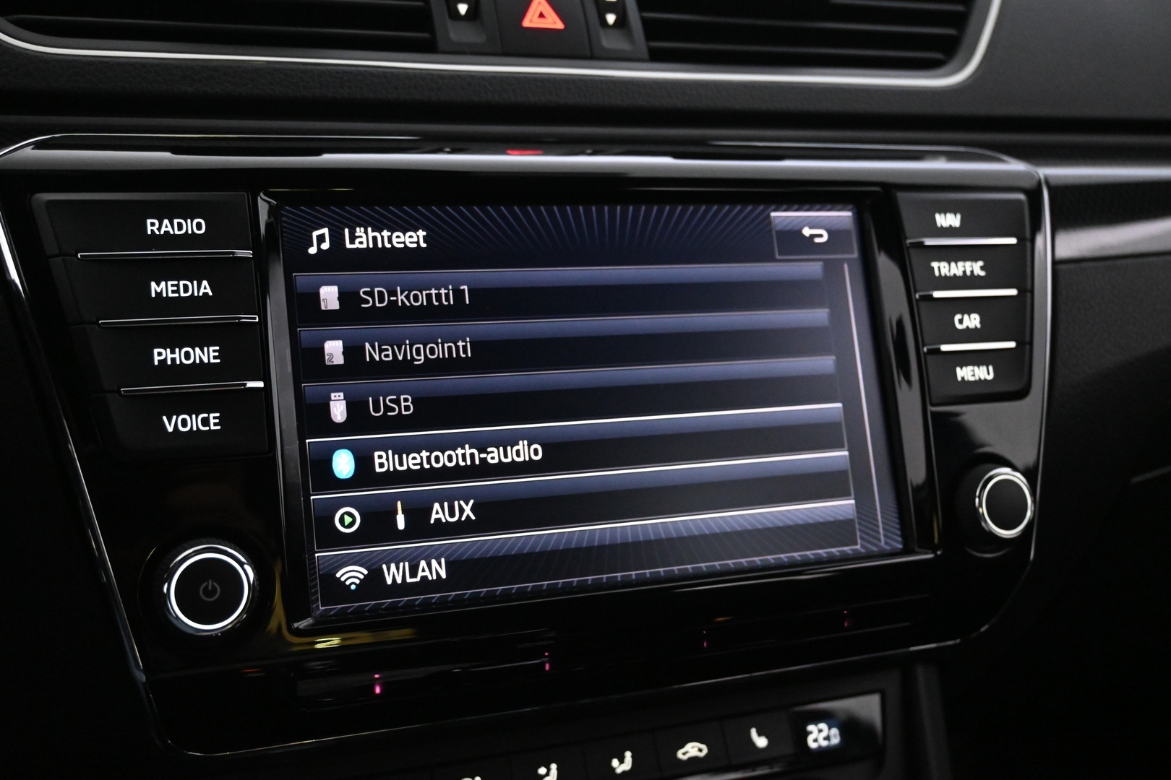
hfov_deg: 49.6
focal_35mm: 39
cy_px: 390
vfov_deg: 34.2
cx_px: 586
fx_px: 1268
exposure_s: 1/40
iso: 5000
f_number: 4.5
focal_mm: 26
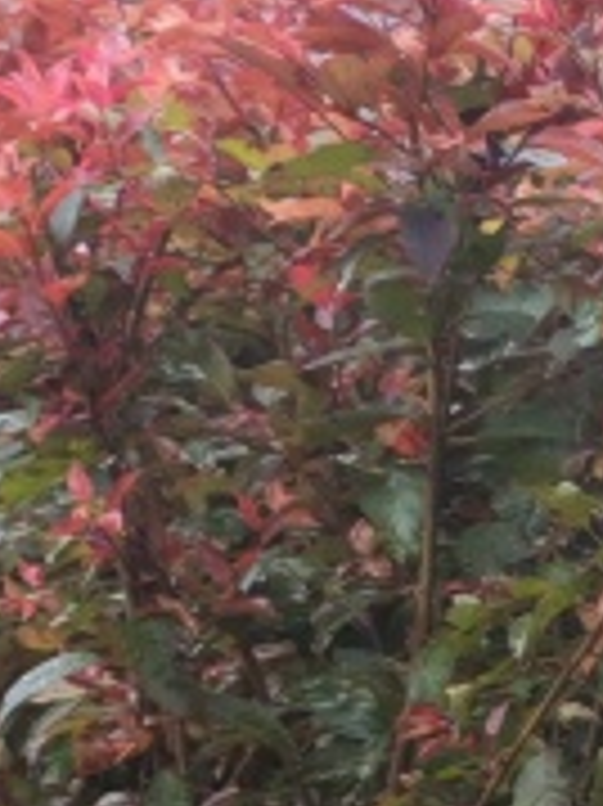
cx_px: 1665
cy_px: 1092
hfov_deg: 8.1
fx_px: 3744
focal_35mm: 161
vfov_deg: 11.9
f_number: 1.95
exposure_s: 1/290
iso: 50
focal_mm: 5.52
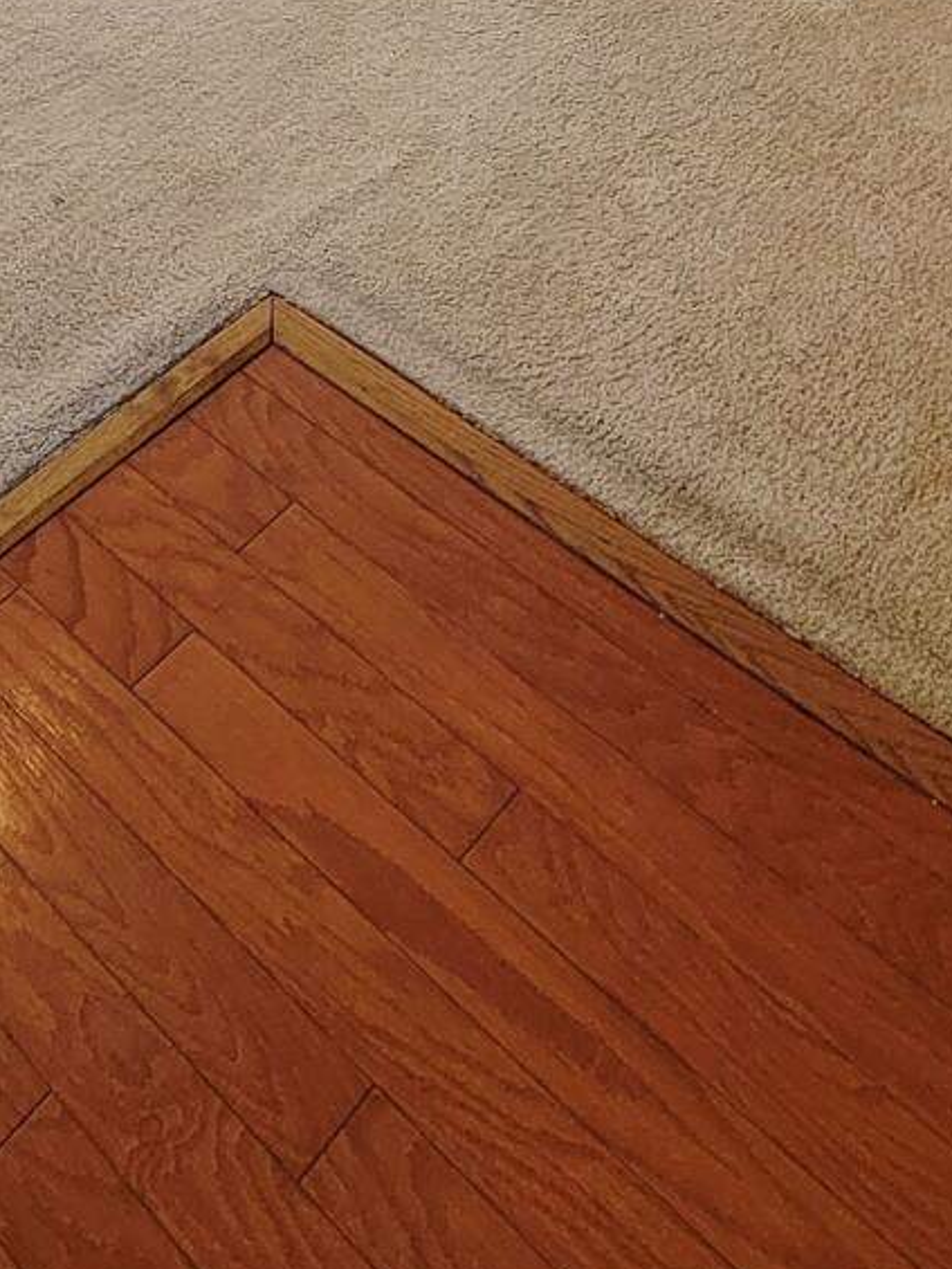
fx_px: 1686
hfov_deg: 31.3
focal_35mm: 46
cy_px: -694
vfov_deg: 27.0
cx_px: 314
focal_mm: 2.2
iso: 80
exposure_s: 1/60.2
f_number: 2.2
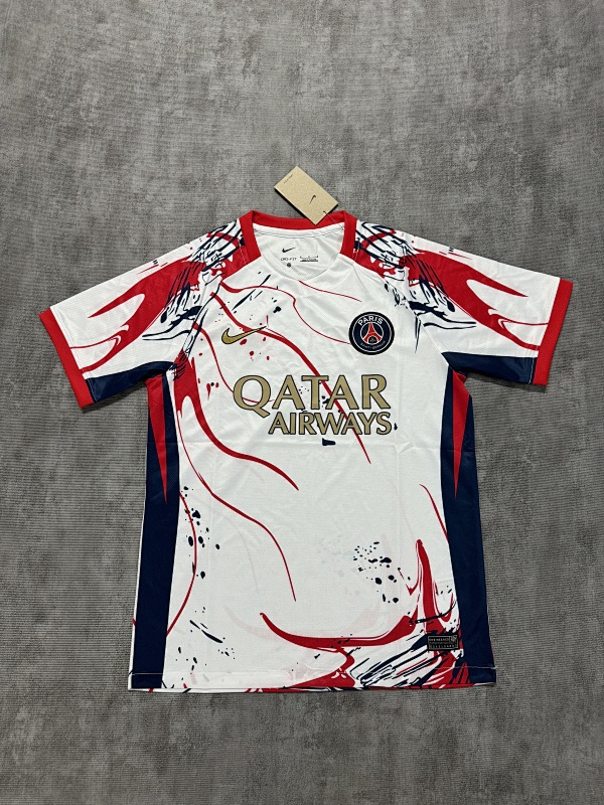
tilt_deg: -78.8
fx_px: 558
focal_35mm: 24
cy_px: 402
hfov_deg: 56.8
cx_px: 302
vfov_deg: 71.6
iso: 125
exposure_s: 1/50
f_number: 1.78
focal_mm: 6.76
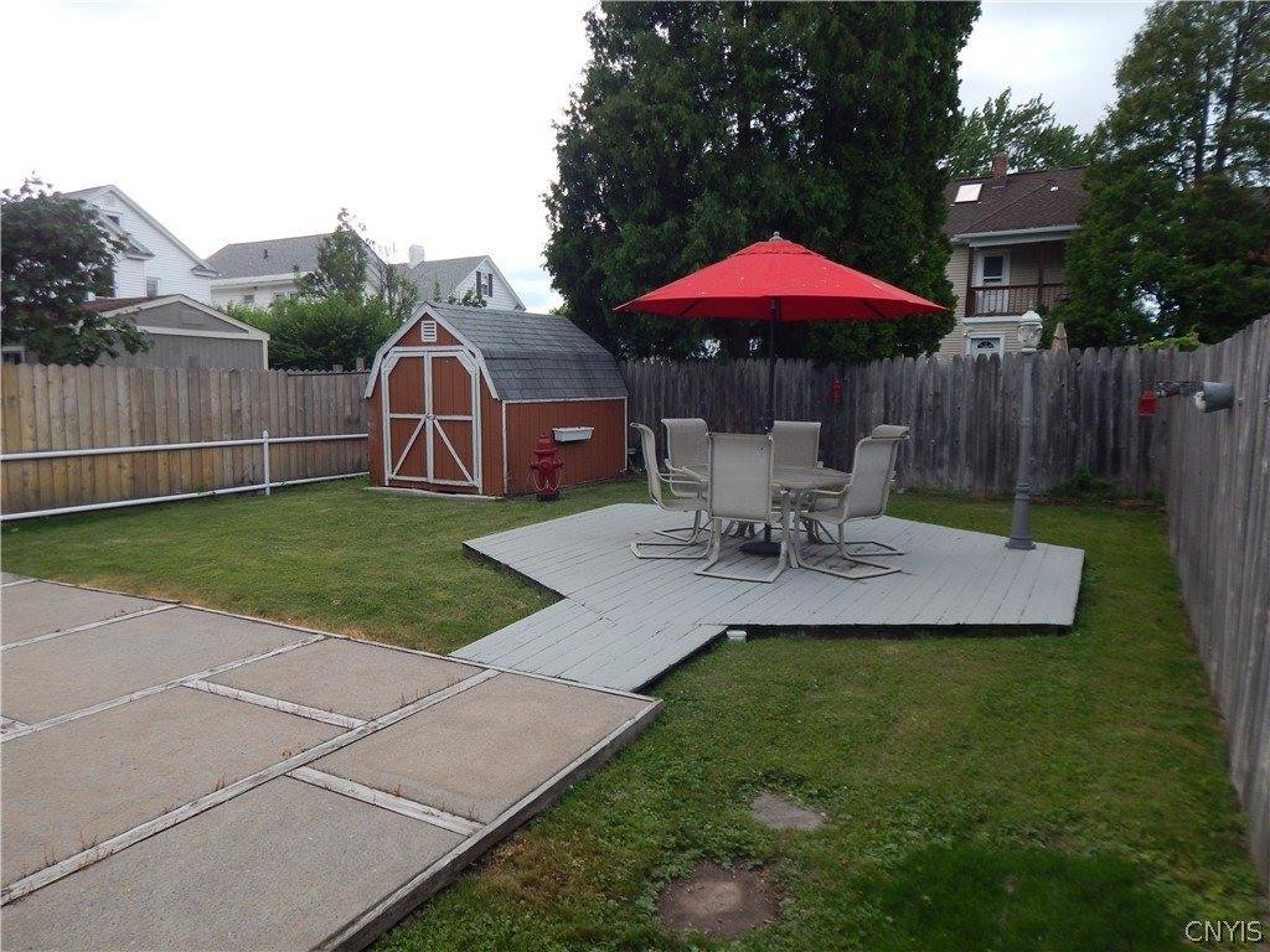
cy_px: 476
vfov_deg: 58.9
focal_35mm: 23
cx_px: 635
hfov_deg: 73.9
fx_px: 844
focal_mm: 4
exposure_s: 1/400
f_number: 3
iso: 125
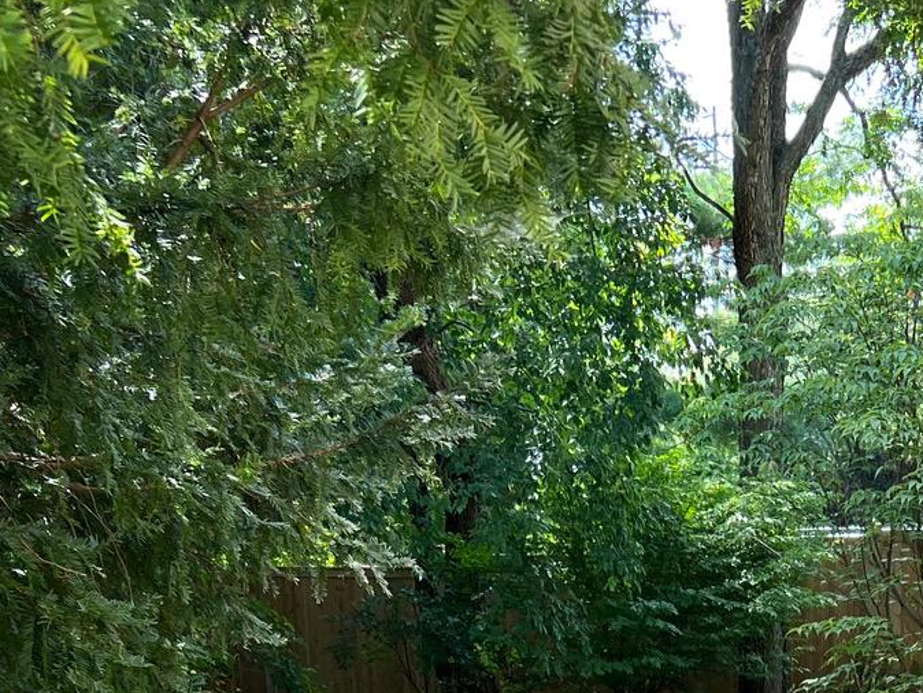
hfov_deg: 24.4
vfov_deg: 16.9
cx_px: 689
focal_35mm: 79
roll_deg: +2.4
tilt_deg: -15.0
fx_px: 2107
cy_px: 1046
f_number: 1.5
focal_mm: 5.7
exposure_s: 1/340
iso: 50
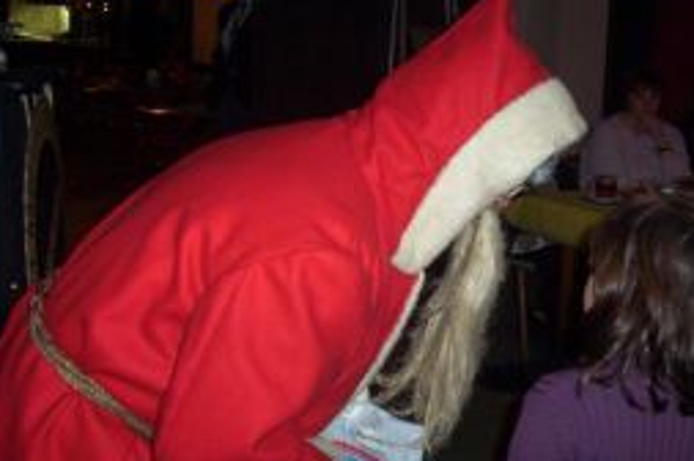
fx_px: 1309
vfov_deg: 20.0
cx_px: 420
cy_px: 255
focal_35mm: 68
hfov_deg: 29.6
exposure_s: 1/60
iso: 140
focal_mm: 5.77
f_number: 2.73
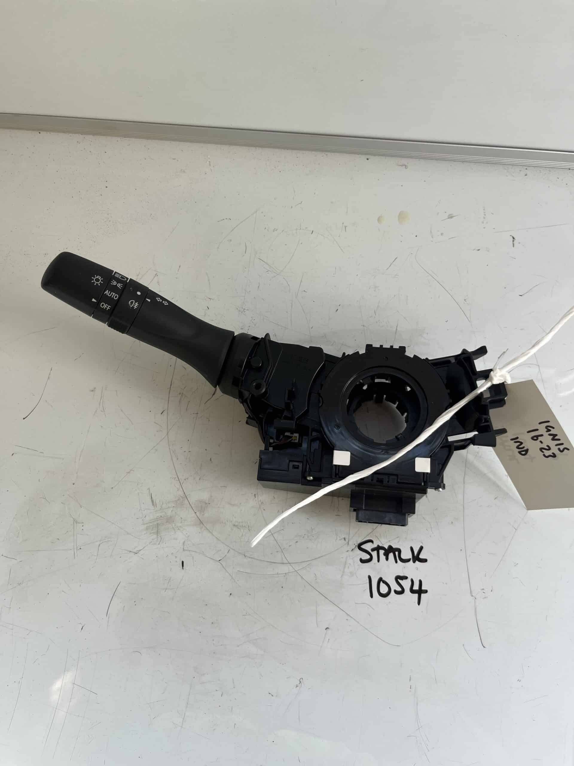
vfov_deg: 67.3
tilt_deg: -78.8
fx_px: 575
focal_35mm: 26
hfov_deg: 53.1
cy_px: 383
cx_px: 287
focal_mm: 5.1
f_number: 1.6
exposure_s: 1/228
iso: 40
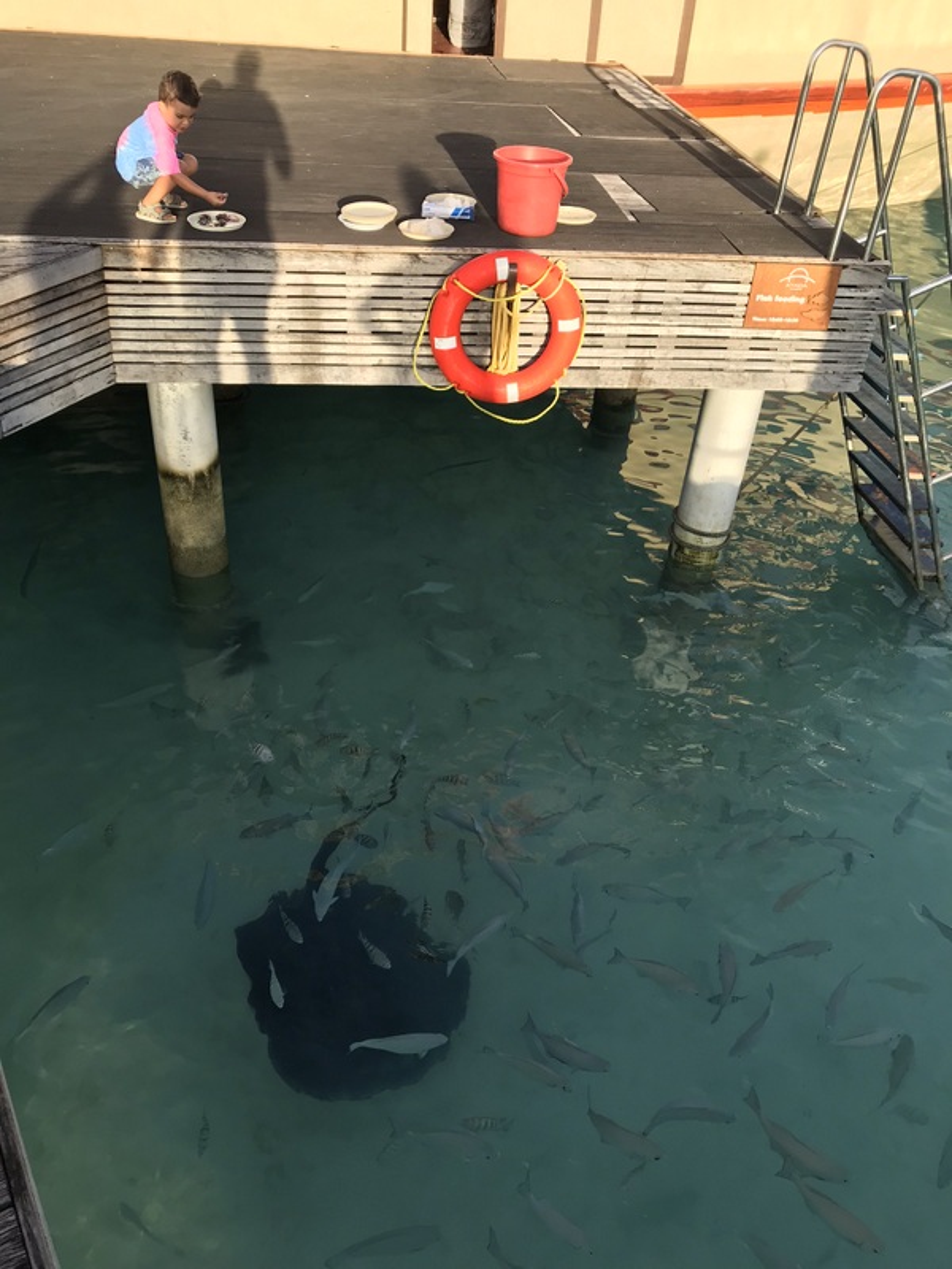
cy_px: 634
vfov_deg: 63.4
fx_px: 1027
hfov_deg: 49.7
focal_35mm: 28
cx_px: 476
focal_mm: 3.99
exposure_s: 1/778
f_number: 1.8
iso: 20
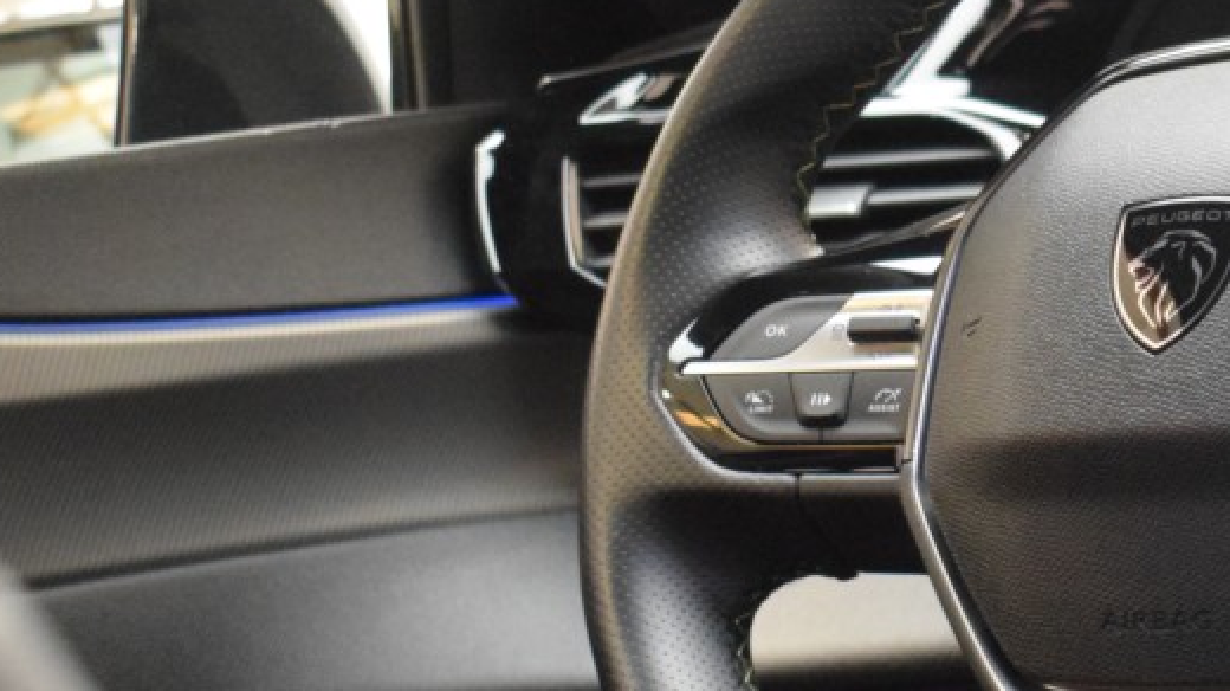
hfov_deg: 16.5
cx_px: 1303
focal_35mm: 127
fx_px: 4140
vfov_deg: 9.5
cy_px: 511
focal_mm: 28
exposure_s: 1/60
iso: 4000
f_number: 4.2
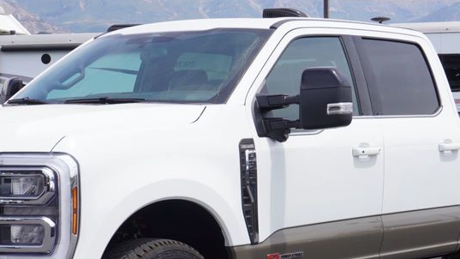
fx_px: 1207
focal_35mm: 99
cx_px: 186
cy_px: 232
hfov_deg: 21.5
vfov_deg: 12.1
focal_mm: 33
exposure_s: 1/125
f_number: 11
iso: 100
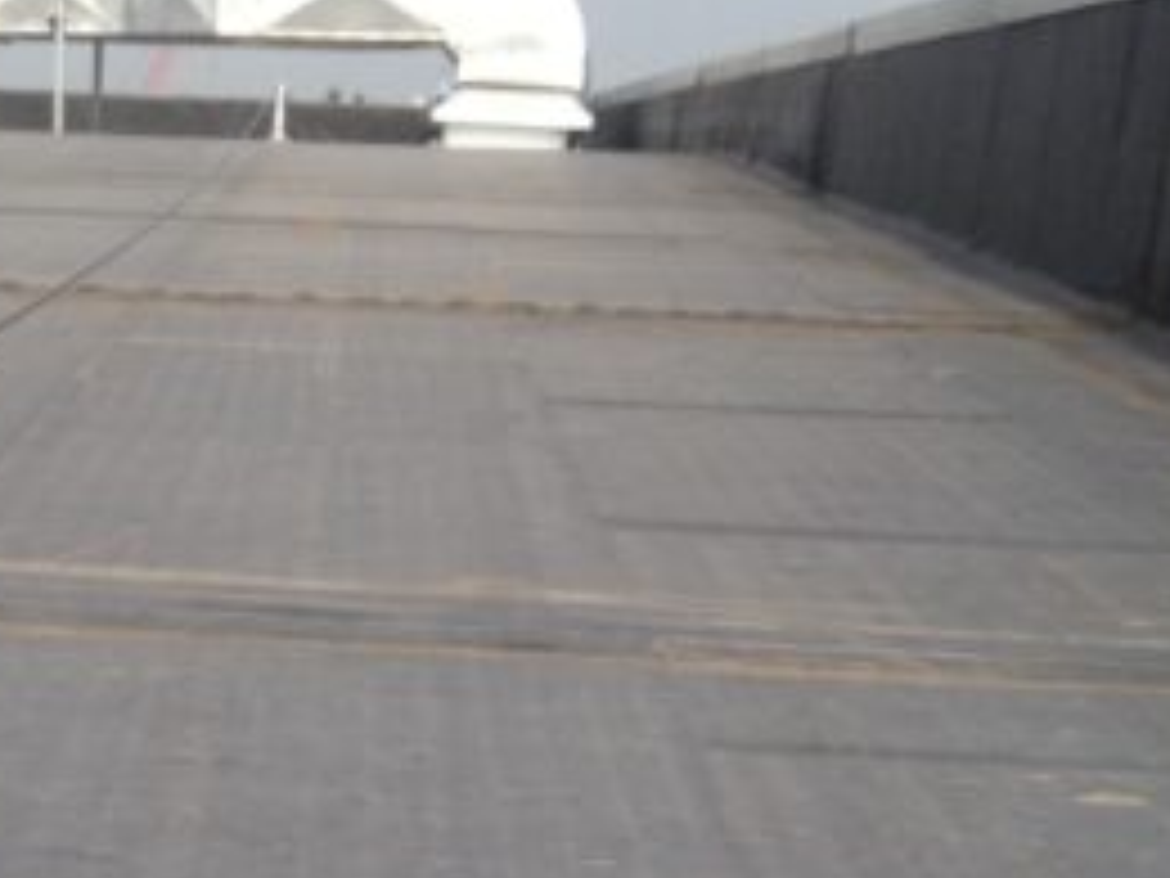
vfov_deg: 15.0
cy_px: 833
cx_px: -32
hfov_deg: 19.6
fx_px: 3279
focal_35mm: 97
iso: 50
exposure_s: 1/1672
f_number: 2.4
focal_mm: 4.28
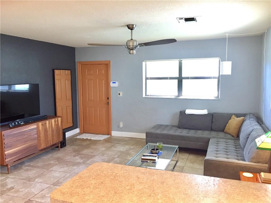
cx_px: 136
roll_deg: +0.1
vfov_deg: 48.2
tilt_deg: -7.4
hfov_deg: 61.7
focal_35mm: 29
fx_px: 227
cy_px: 102
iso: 250
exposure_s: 1/30
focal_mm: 4.15
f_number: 2.2
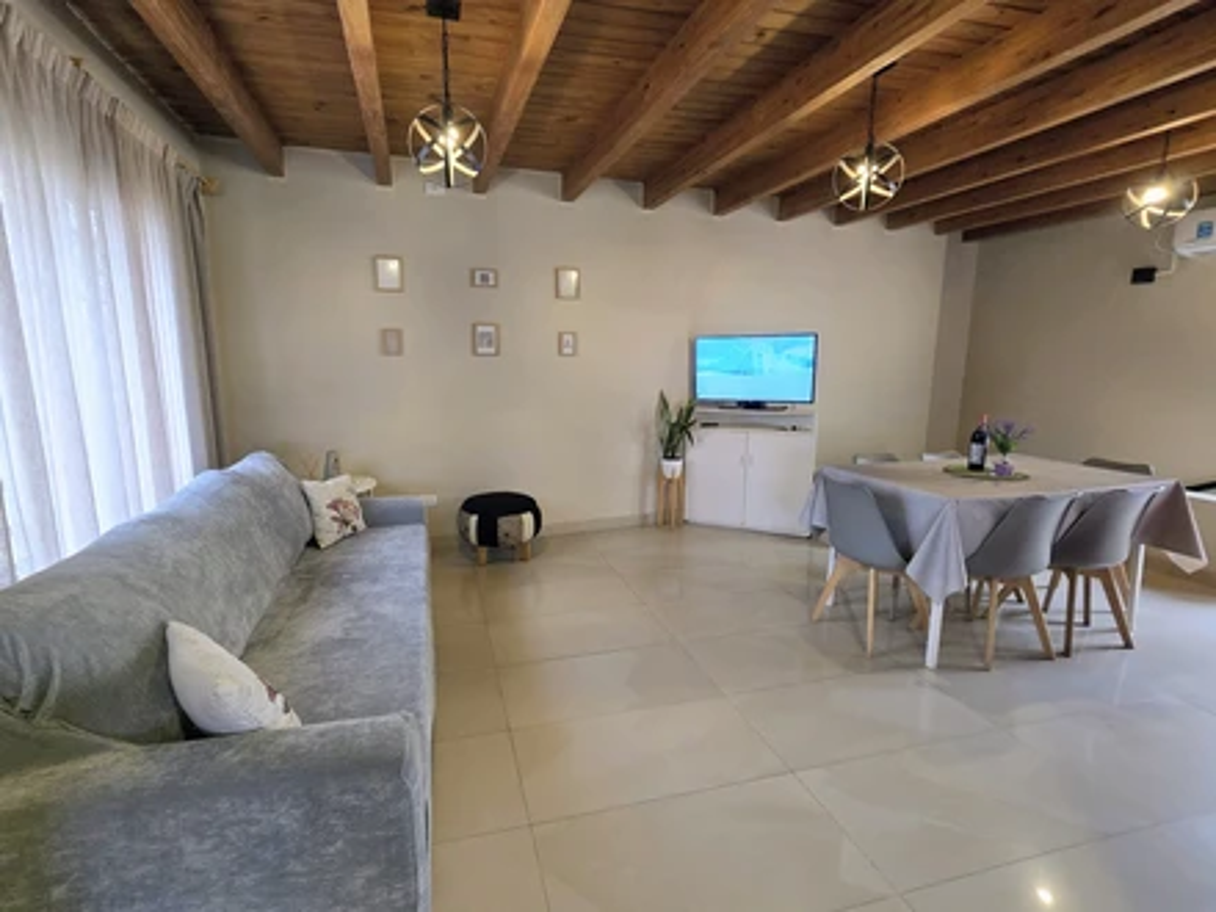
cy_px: 456
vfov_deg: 89.9
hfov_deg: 106.2
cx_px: 608
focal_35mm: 13
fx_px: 457
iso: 250
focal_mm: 2.2
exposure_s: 1/60
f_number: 2.2
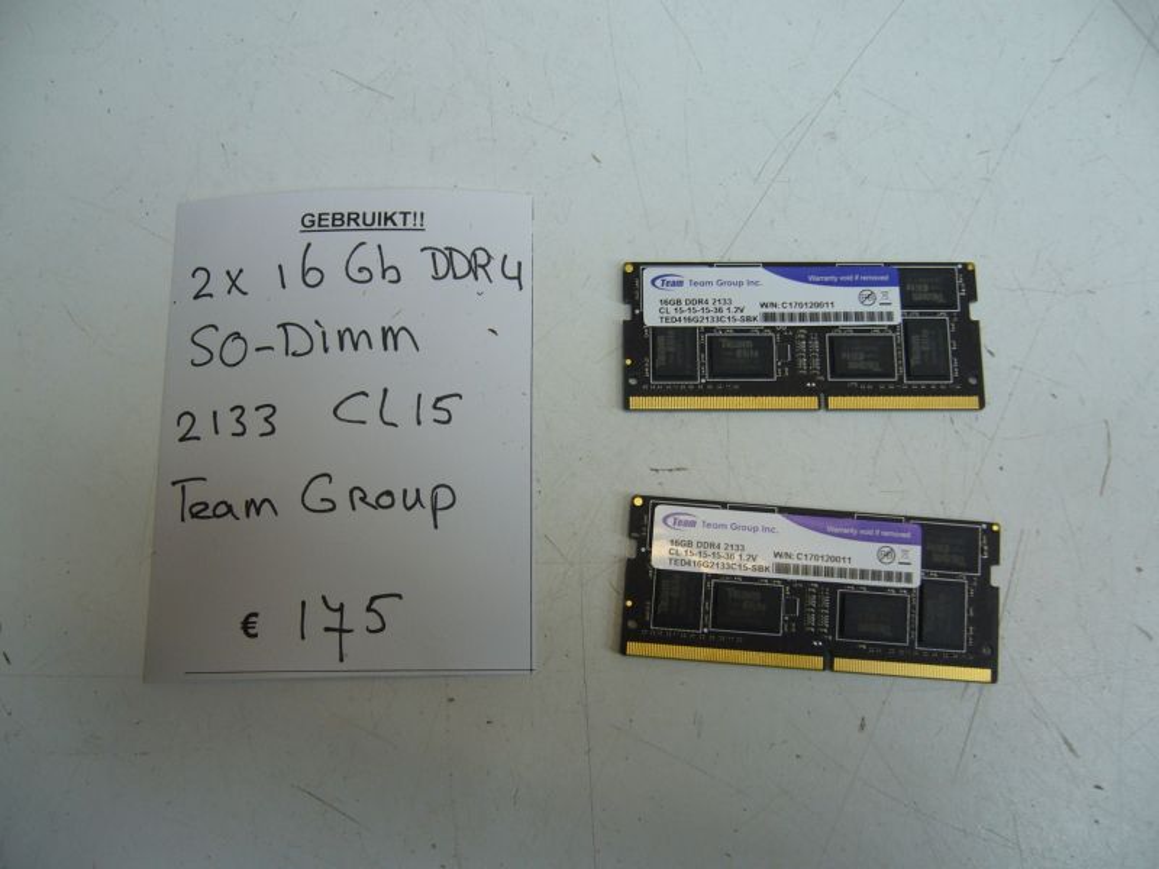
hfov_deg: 52.6
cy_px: 434
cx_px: 580
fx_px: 1172
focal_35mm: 35
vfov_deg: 40.7
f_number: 2.8
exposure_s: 1/30
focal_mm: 5.8
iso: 80
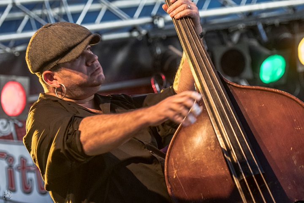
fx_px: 1089
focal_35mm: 129
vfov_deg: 10.6
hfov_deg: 15.9
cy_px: 102
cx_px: 152
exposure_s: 1/100
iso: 1250
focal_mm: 86
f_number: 2.8
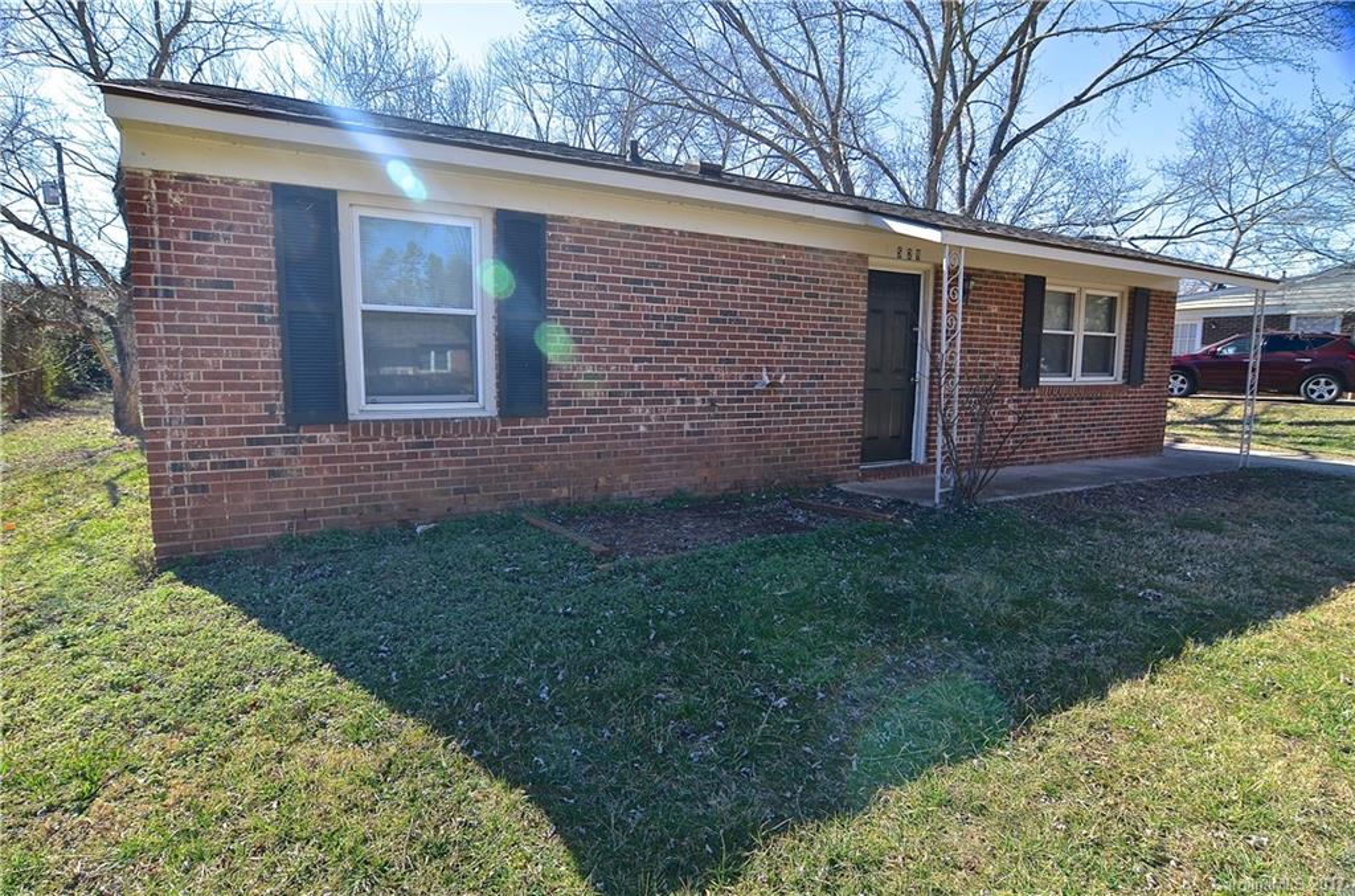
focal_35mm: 18
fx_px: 676
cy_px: 448
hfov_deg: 90.2
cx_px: 678
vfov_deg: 67.1
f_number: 8
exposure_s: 1/250
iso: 200
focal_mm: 12
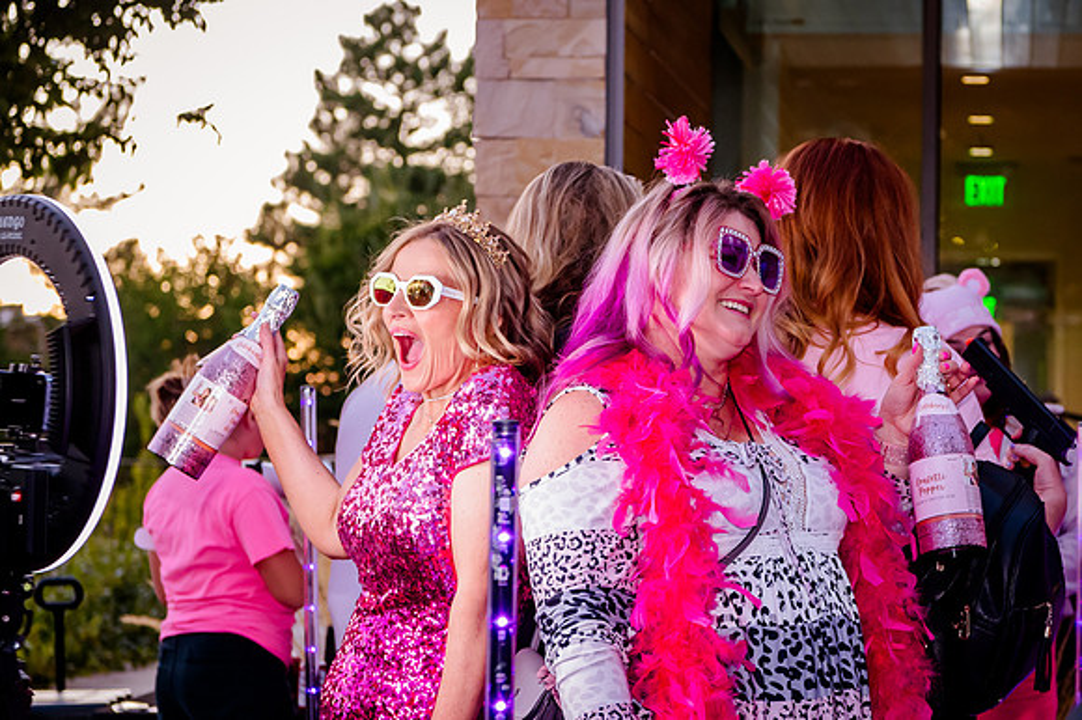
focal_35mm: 96
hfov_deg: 21.2
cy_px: 400
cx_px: 717
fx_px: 2874
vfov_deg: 14.3
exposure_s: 1/160
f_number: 5
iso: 3200
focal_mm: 70
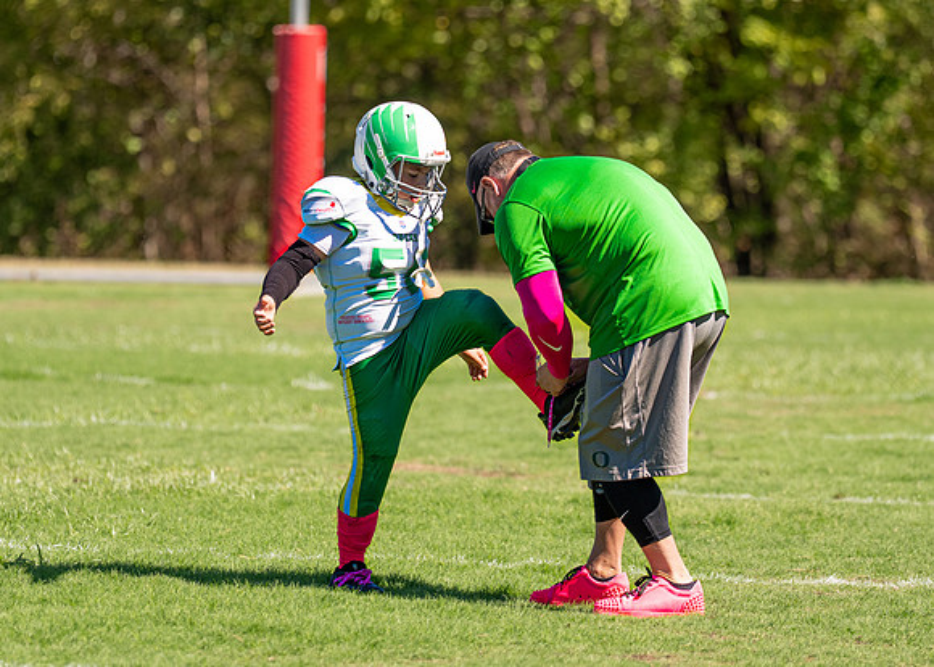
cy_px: 333
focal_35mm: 283
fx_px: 7517
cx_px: 483
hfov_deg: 7.1
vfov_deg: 5.1
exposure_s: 1/2500
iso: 160
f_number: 2.8
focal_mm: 164
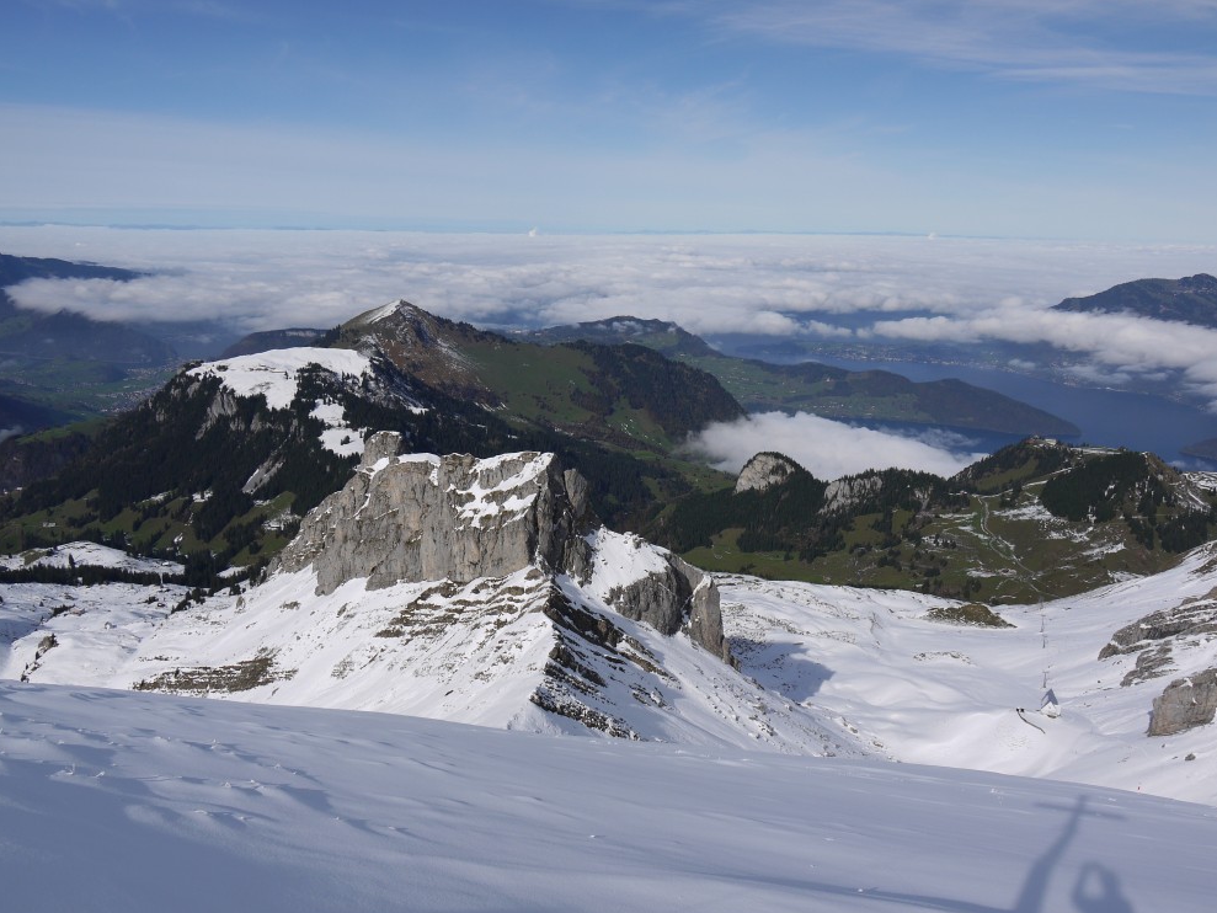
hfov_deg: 61.7
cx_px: 605
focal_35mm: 29
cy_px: 471
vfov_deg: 48.2
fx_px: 1020
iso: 100
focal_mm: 14
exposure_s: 1/800
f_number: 9
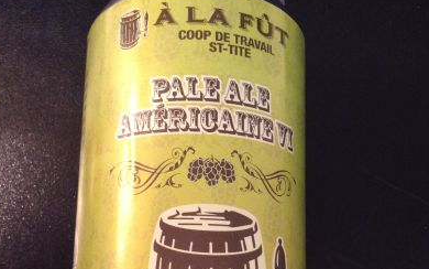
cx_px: 210
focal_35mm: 48
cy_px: 246
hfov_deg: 41.8
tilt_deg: -79.4
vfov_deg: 26.0
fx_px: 561
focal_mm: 3.3
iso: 125
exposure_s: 1/24
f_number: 2.4
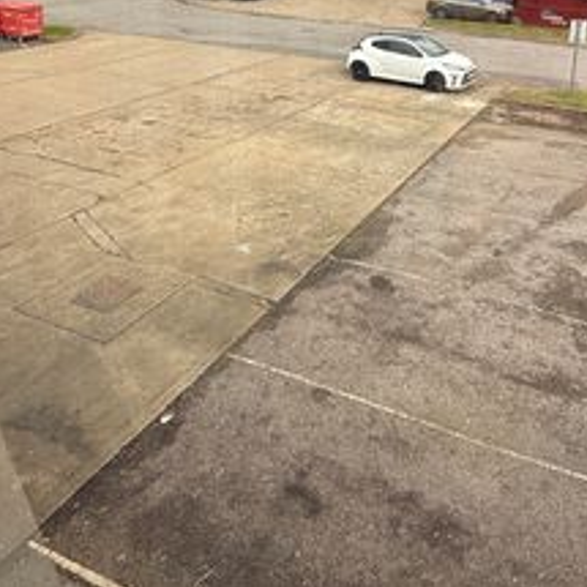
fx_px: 441
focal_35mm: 23
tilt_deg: -26.6
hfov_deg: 65.0
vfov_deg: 65.0
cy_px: 183
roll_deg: -1.7
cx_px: 404
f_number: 2.2
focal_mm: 2.22
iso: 50
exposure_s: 1/442
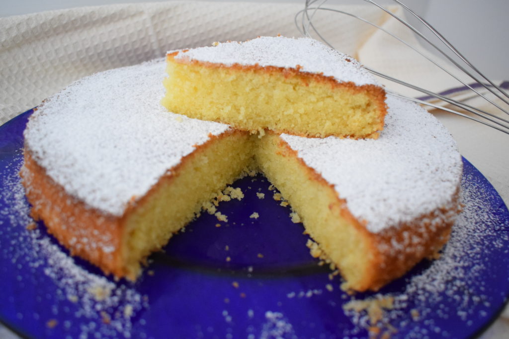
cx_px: 254
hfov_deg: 61.9
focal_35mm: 30
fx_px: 424
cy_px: 170
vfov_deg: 43.6
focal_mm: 20
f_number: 3.8
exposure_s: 1/100
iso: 3200
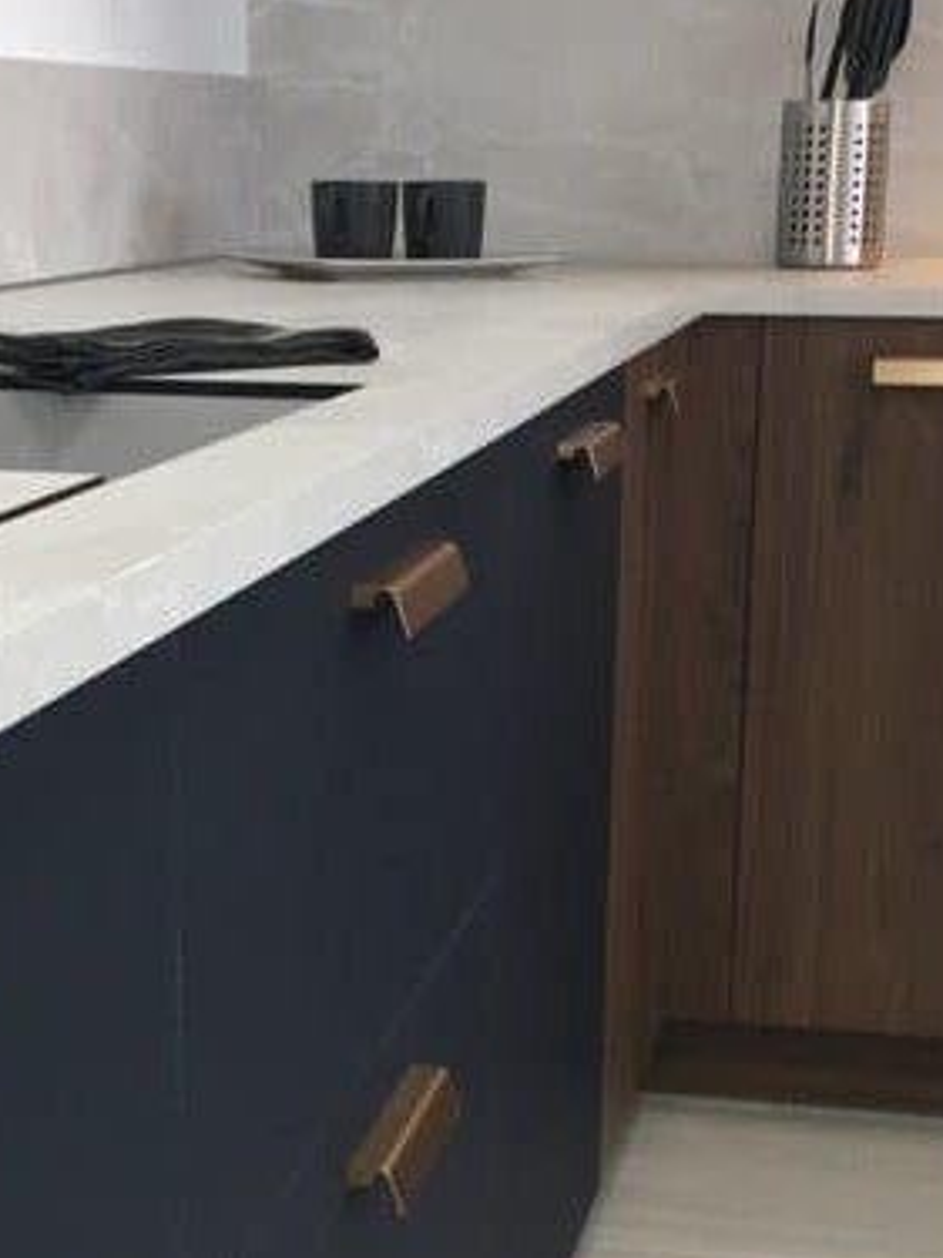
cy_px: 902
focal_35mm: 78
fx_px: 2835
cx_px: 373
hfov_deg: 18.9
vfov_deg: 24.8
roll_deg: +0.2
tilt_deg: -12.9
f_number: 2.2
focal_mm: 4.15
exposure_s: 1/33
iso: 32
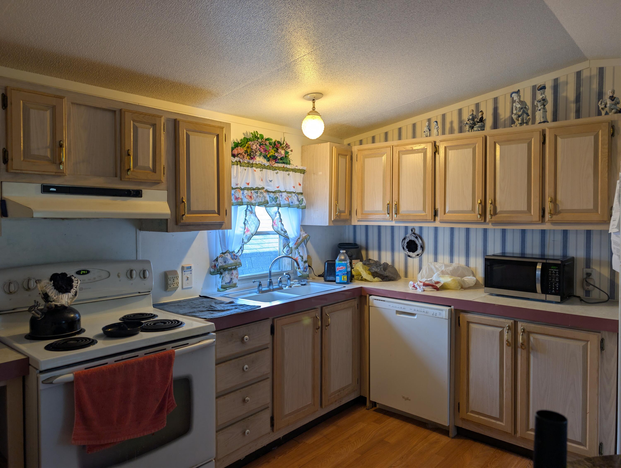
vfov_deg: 56.9
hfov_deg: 71.5
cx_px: 310
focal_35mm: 24
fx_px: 431
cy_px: 234
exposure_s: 1/30
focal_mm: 6.9
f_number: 1.68
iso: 22
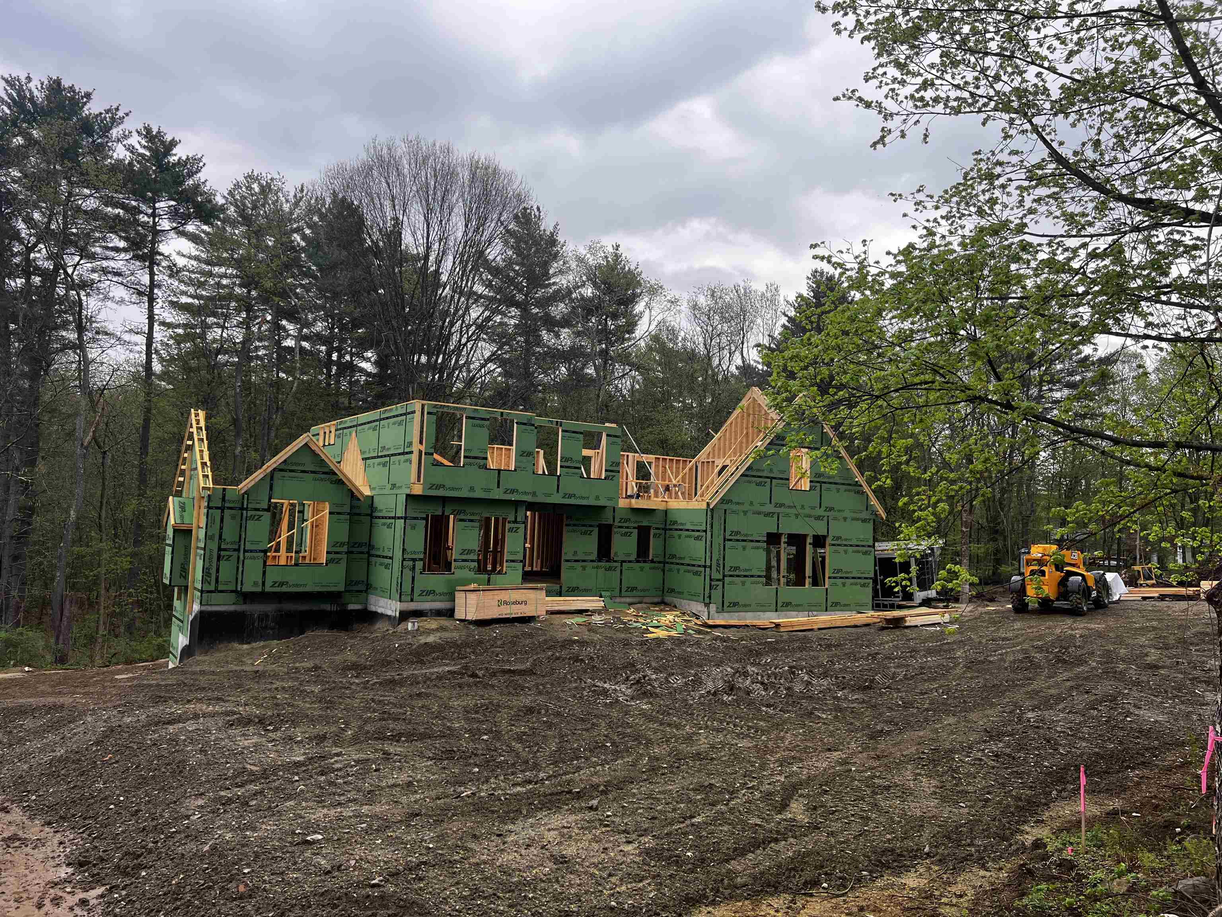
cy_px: 458
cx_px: 611
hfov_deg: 67.3
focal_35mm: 26
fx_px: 918
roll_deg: -2.6
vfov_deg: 53.1
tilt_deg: +2.7
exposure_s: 1/272
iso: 40
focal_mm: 5.7
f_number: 1.5
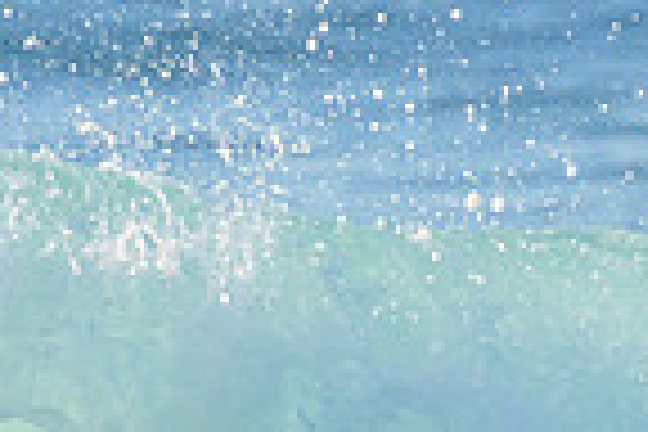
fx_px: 75090
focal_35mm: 4172
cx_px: 165
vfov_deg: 0.3
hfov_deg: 0.5
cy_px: 663
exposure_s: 1/2000
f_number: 11
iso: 1250
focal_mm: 800
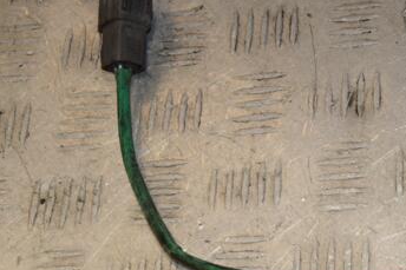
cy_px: 139
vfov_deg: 10.5
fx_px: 1477
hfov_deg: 15.5
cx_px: 353
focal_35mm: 131
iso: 800
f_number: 11
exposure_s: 1/200
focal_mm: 50
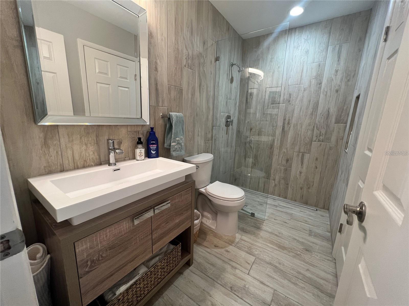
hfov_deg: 106.2
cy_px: 153
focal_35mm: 13
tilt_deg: -11.8
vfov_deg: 89.9
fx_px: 154
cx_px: 204
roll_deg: -2.1
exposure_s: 1/60
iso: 160
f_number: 1.8
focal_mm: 1.57
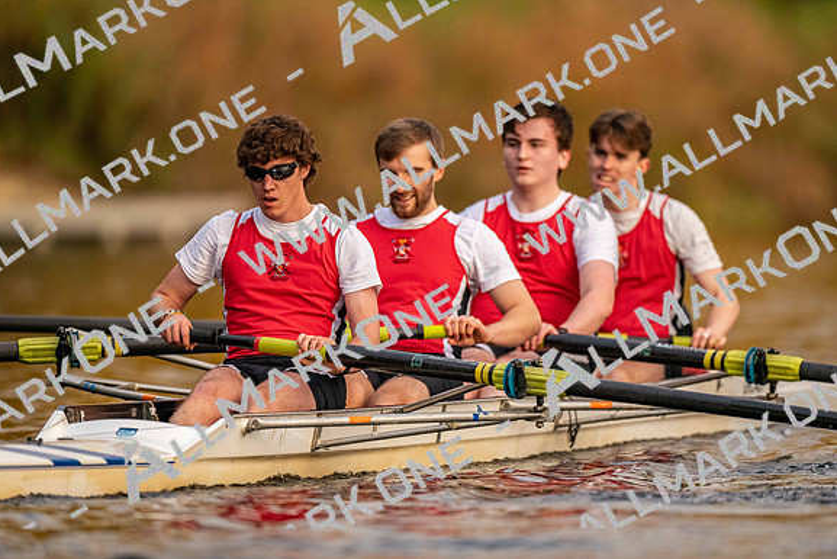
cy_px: 280
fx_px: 14022
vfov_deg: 2.3
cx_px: 418
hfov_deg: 3.4
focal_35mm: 603
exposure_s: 1/2500
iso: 3200
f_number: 4
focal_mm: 600
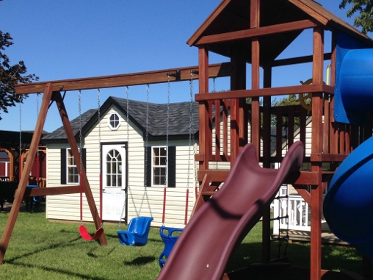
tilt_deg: -0.9
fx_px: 560
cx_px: 236
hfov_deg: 36.6
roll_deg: -0.3
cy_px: 190
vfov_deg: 27.8
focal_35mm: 52
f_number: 2.4
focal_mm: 4.12
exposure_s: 1/1748
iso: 50
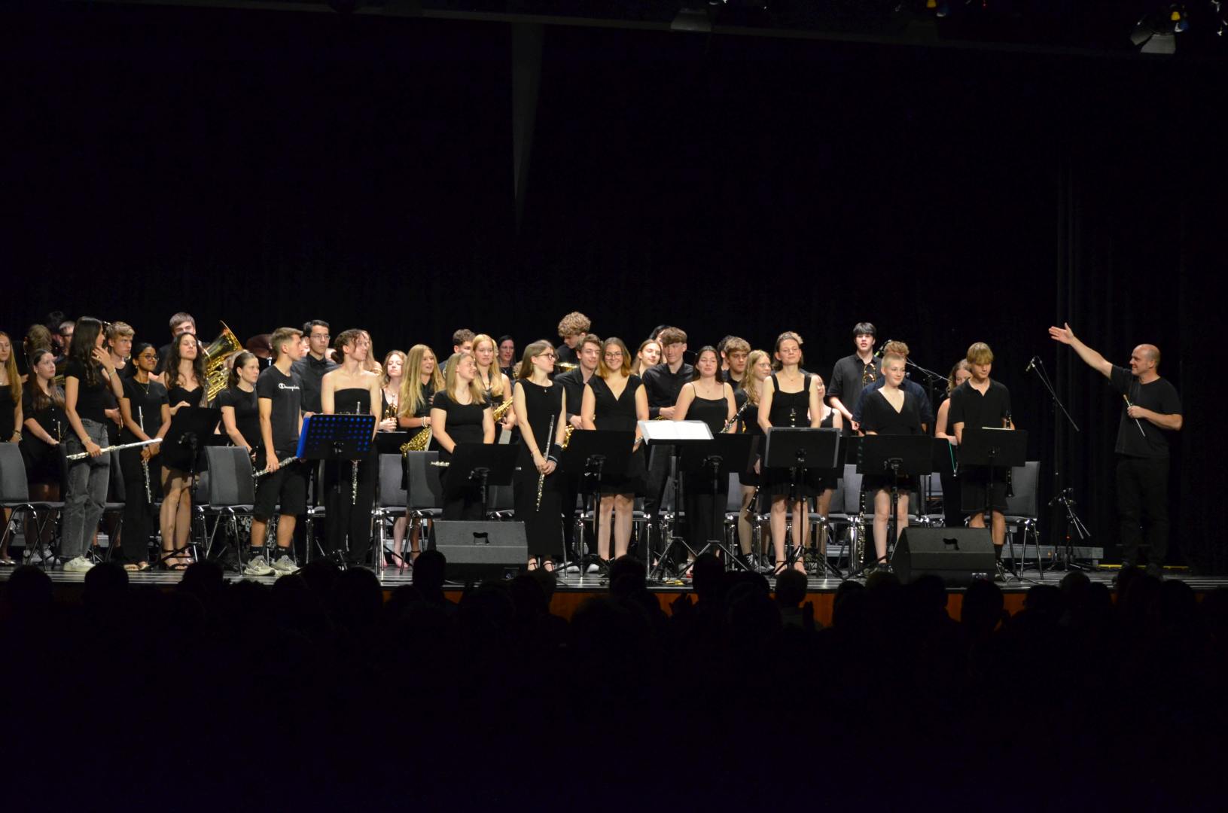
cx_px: 614
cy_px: 406
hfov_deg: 24.7
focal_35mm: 82
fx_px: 2808
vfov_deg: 16.5
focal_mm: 55
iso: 2500
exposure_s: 1/125
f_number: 5.6
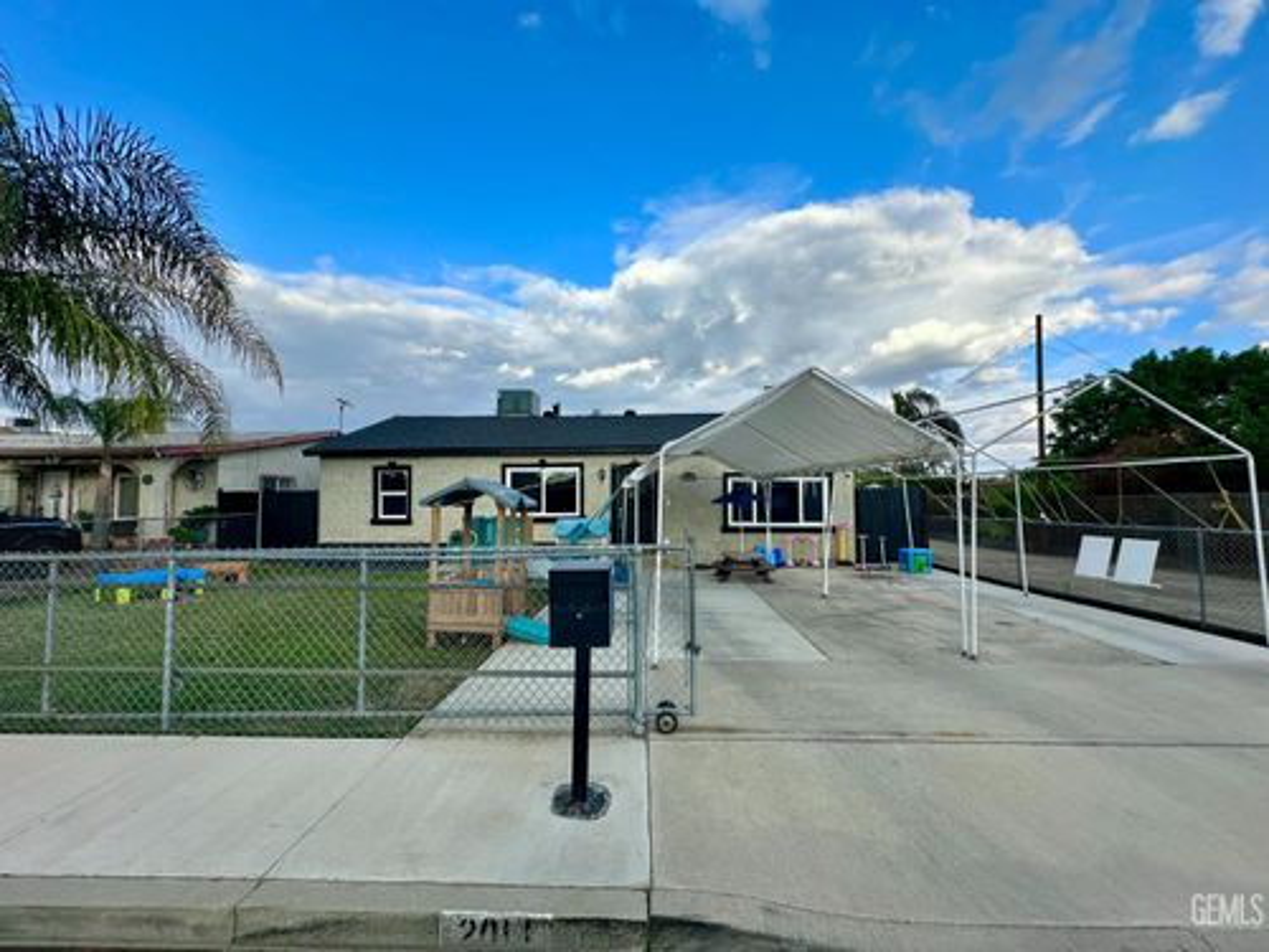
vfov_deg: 85.7
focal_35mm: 14
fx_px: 513
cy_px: 476
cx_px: 634
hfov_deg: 102.1
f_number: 2.2
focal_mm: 2.22
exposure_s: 1/790
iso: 40
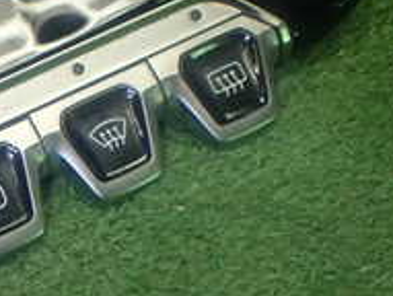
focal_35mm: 94
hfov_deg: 18.6
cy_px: 271
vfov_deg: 15.6
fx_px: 1069
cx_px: -179
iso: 320
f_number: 2.3
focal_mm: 5.4
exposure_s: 1/125
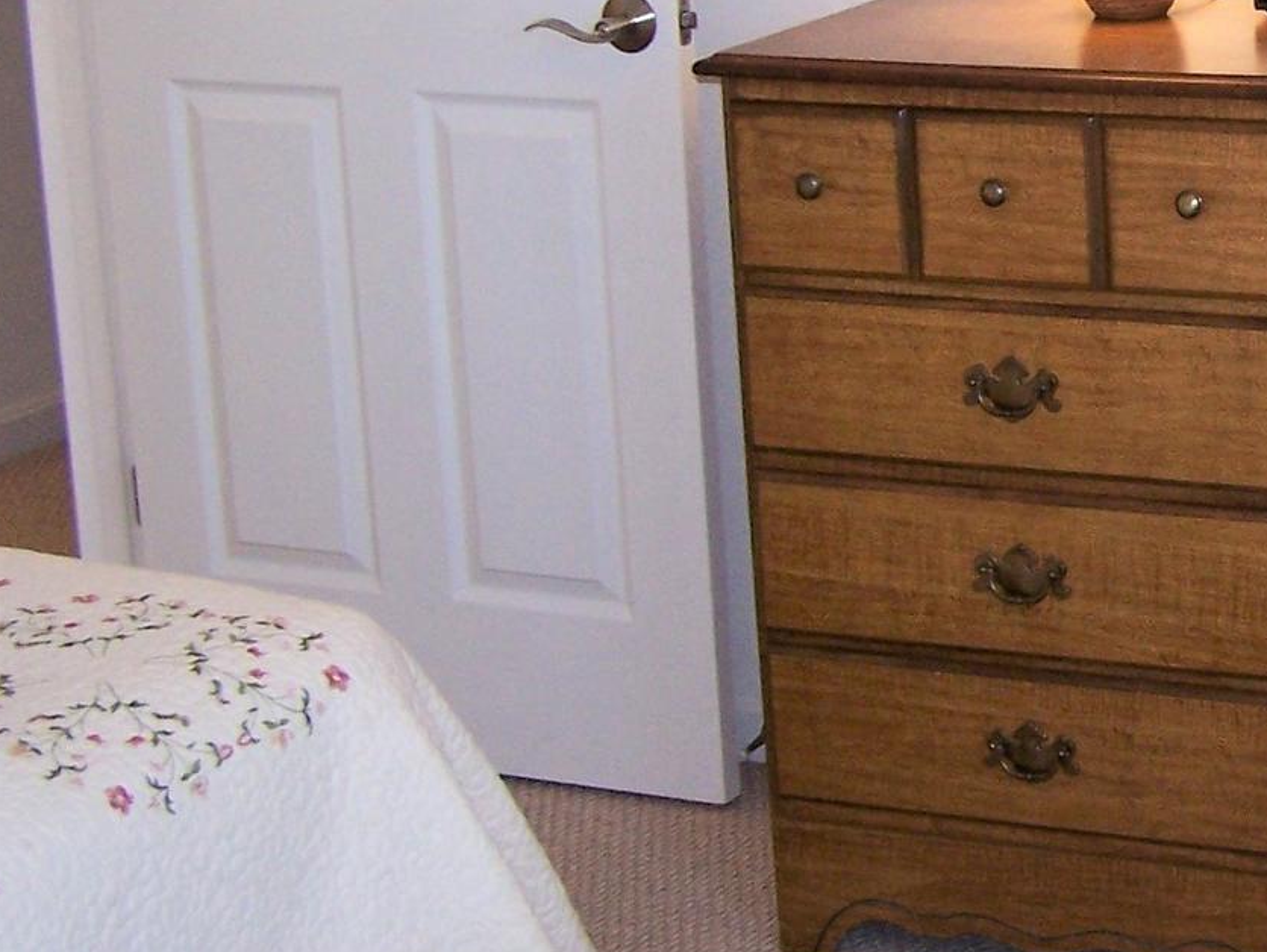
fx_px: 3406
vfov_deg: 15.8
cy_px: 167
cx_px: 1544
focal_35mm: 93
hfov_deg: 19.7
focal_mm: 6.3
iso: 140
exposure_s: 1/60
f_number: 2.8
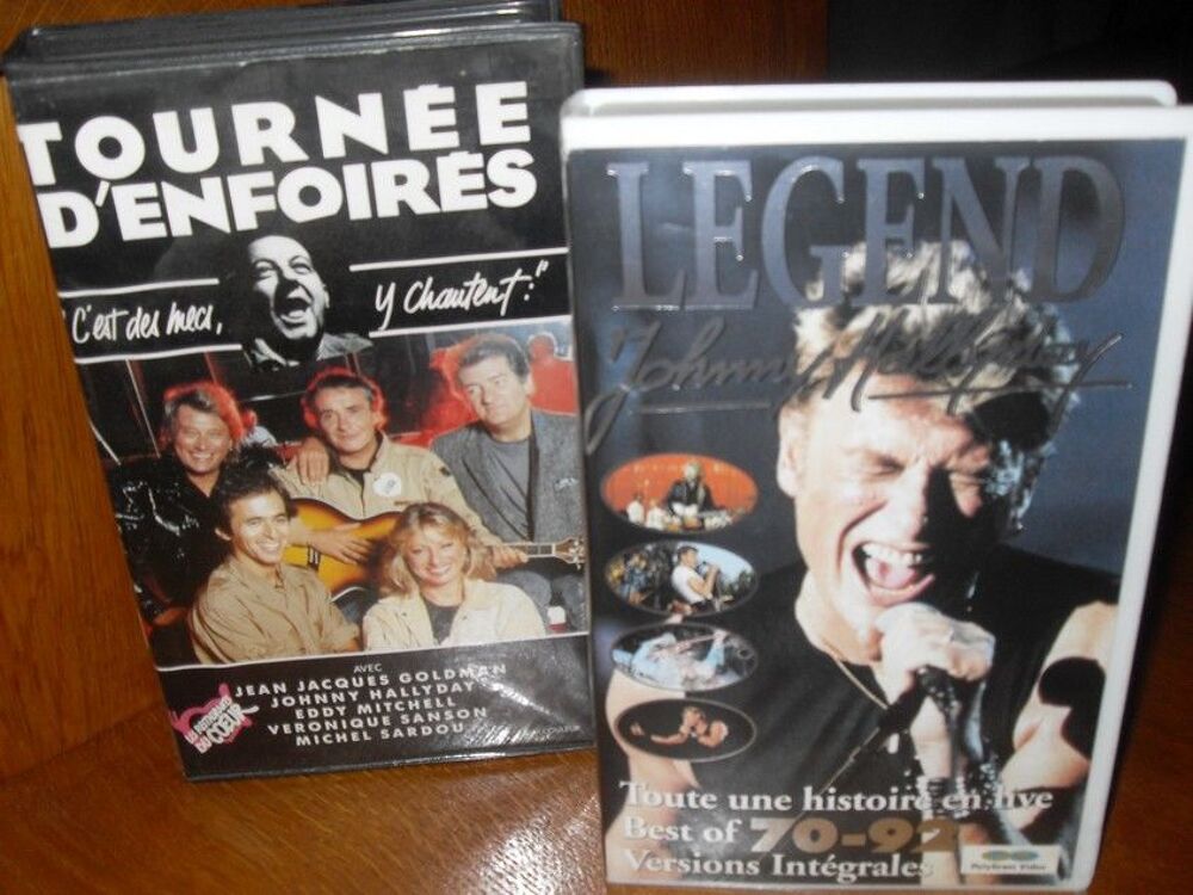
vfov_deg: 38.7
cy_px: 448
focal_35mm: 37
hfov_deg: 50.1
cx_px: 596
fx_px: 1275
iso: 100
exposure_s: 1/45
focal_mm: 6.3
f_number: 2.8
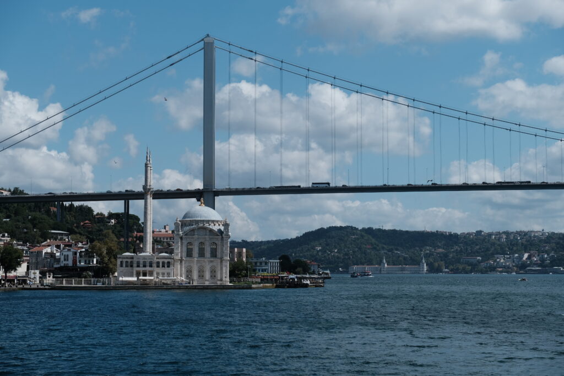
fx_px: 1159
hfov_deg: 27.3
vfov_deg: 18.4
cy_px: 188
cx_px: 282
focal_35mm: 74
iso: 160
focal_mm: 49.4
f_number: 5.6
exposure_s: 1/1000
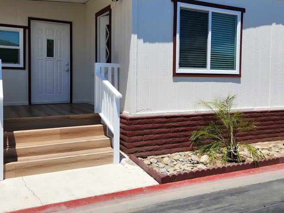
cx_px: 159
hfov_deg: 51.2
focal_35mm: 36
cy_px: 89
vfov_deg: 39.6
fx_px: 295
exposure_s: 1/2397
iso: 20
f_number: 1.8
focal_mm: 5.4
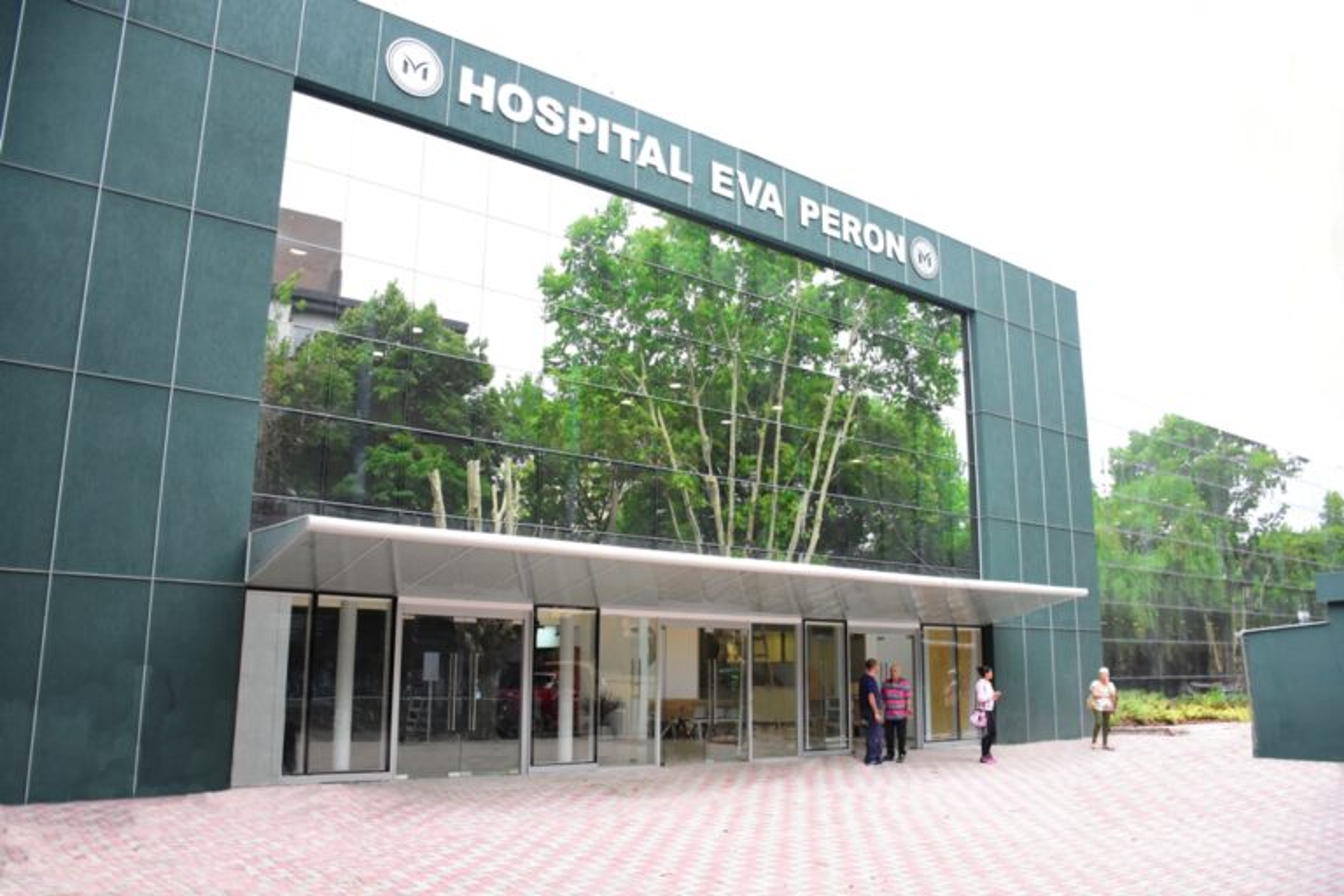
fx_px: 1008
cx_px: 672
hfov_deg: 67.4
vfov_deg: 47.9
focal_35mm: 27
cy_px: 448
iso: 2000
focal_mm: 18
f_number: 3.5
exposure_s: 1/800
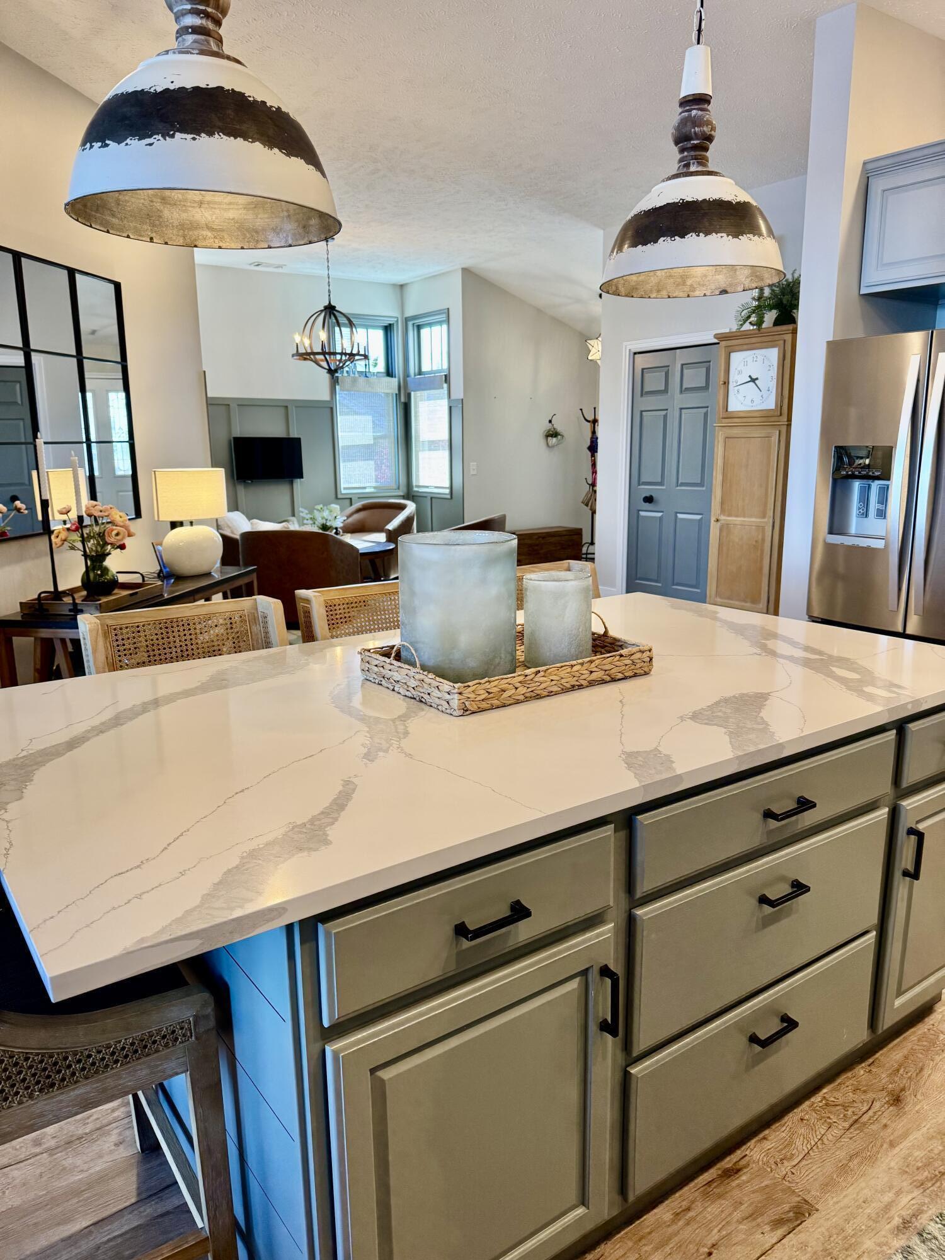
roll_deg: +0.2
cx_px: 472
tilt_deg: -11.9
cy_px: 630
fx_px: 874
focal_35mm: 24
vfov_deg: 71.6
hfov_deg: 56.8
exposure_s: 1/120
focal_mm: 6.76
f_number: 1.78
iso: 160
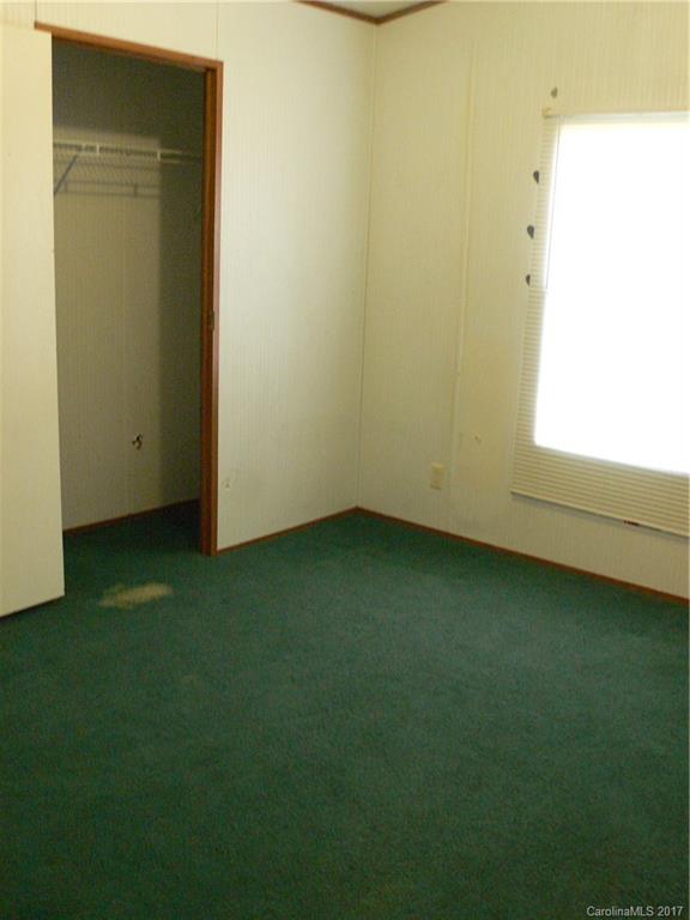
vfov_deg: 54.0
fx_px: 904
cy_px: 460
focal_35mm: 34
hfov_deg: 41.8
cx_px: 345
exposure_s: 1/15
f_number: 2.8
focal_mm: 6.3
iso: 200
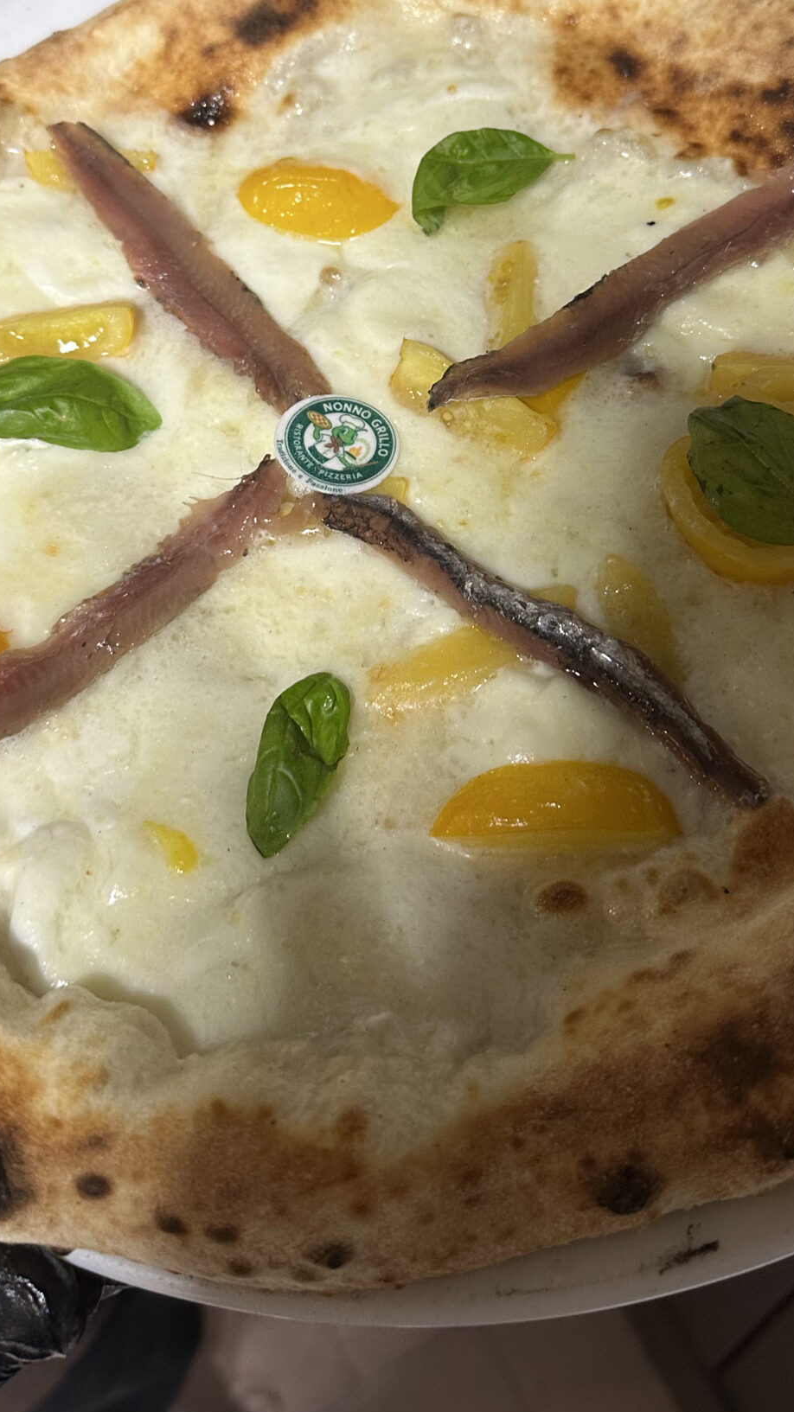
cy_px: 463
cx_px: 433
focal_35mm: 41
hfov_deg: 29.0
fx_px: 1535
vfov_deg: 48.5
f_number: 1.78
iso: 200
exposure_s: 1/50
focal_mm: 6.86
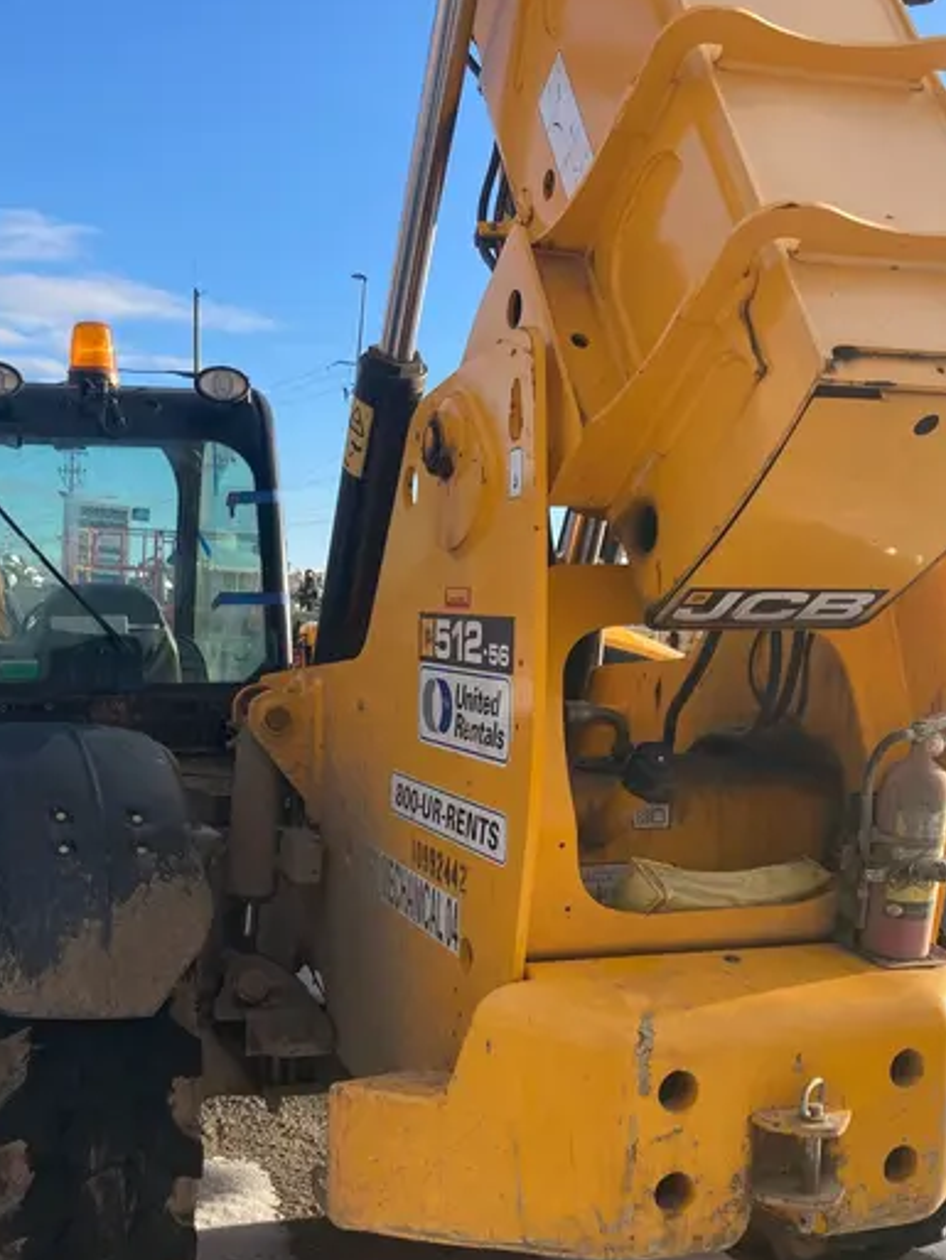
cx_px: 386
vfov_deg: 46.2
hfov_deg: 35.9
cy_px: 817
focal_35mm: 40
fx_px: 1457
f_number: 1.8
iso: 20
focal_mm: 3.99
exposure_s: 1/1021
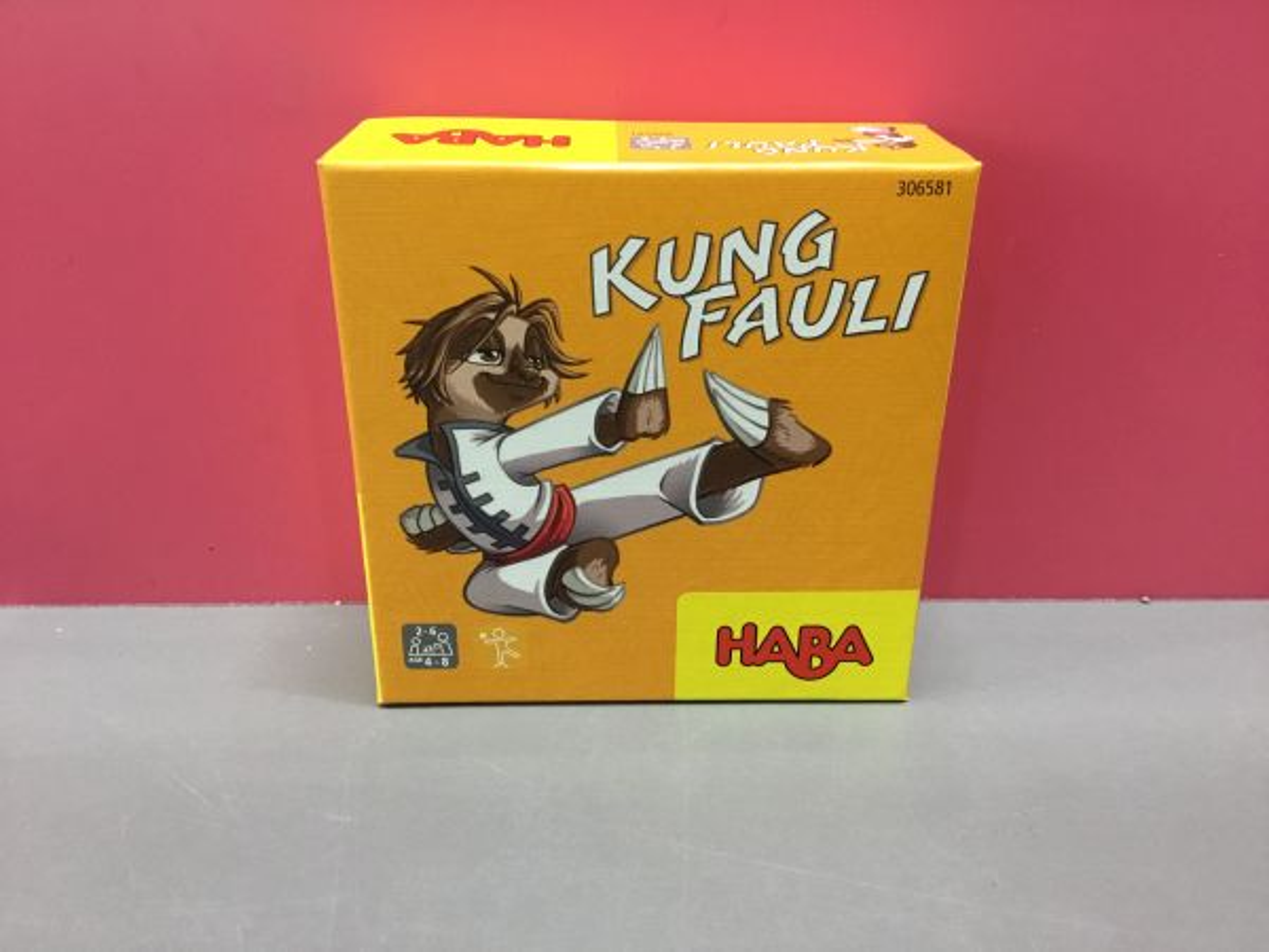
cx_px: 634
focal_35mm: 31
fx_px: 1136
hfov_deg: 58.4
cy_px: 476
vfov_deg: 45.4
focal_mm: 3.3
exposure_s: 1/33
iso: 200
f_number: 2.4
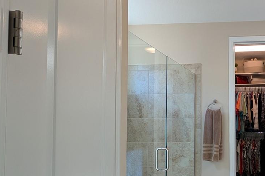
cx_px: 253
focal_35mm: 27
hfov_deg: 55.3
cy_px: 112
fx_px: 199
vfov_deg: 47.4
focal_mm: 2.02
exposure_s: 1/191
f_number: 1.7
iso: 63
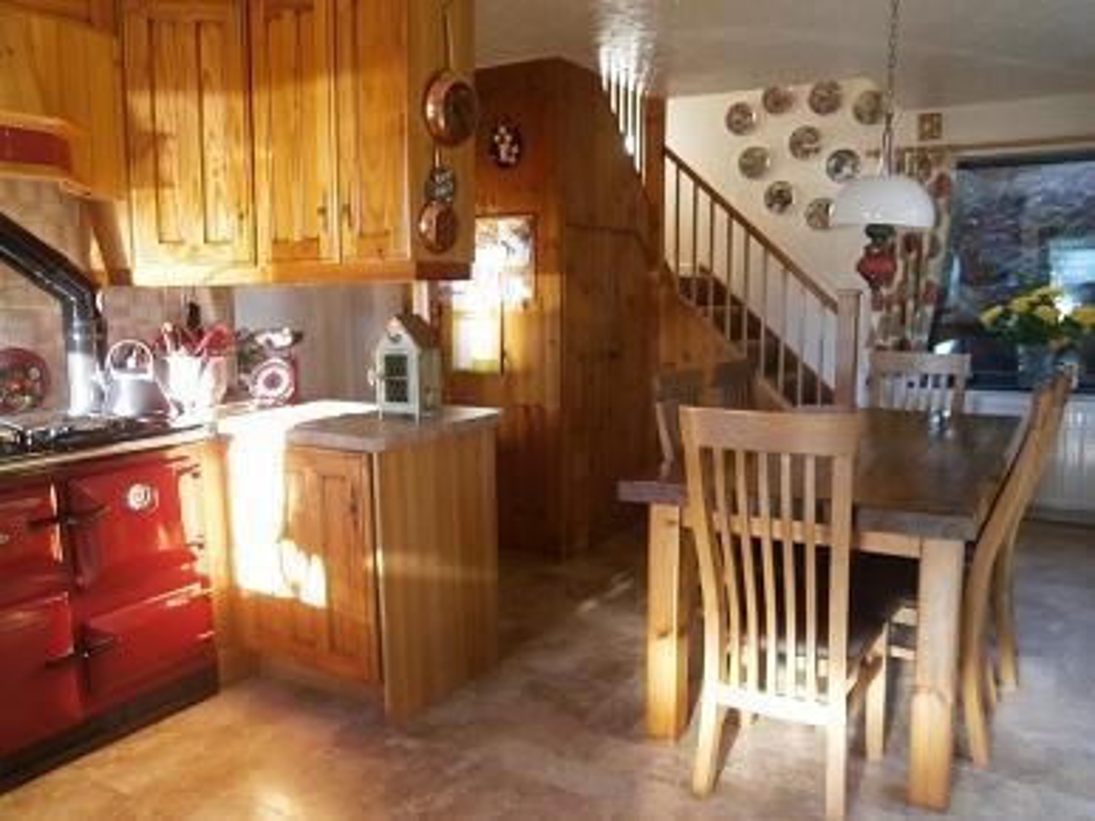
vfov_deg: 53.0
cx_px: 548
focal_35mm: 26
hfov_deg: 67.3
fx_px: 822
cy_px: 410
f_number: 2.8
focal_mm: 4.7
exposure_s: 1/30
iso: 100
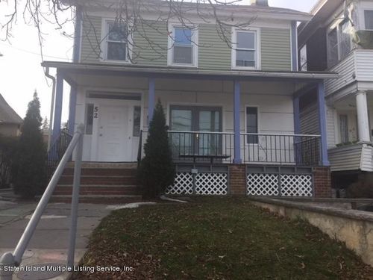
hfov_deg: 61.7
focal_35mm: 29
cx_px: 186
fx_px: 312
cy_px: 140
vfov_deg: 48.2
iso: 32
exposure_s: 1/942
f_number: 2.2
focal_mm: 4.15
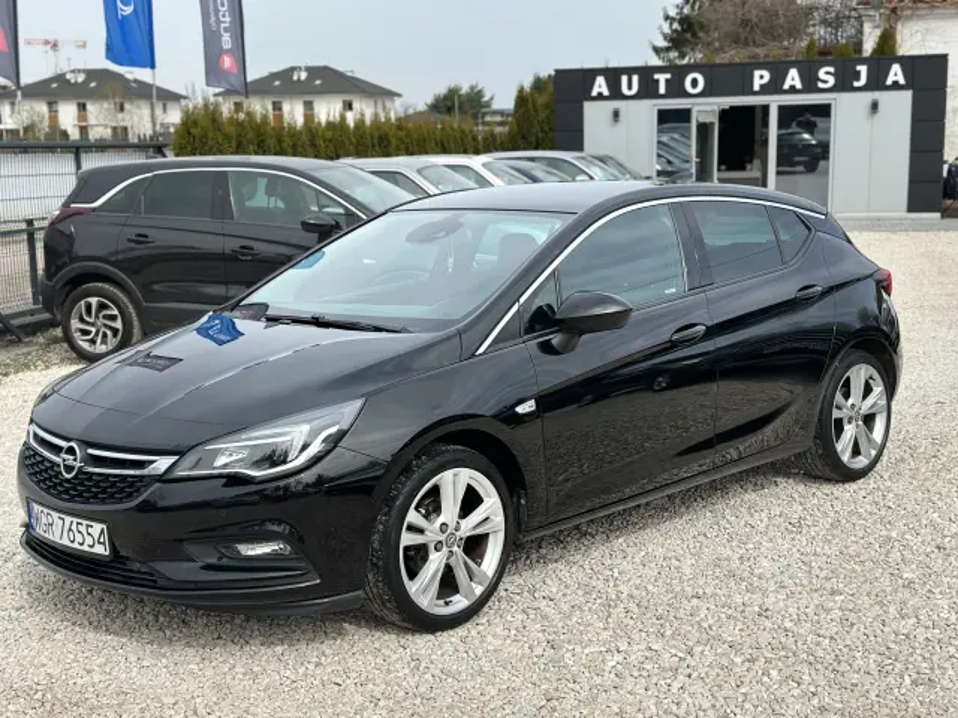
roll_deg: -0.1
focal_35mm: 48
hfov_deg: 39.7
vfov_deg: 30.3
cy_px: 359
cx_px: 479
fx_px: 1328
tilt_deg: -10.1
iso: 100
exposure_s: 1/3472
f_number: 1.78
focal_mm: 6.86
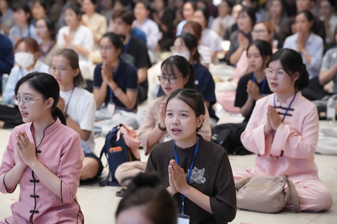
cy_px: 112
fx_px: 983
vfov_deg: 13.0
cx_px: 168
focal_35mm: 105
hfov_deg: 19.5
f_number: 4
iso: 6400
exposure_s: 1/200
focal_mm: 105
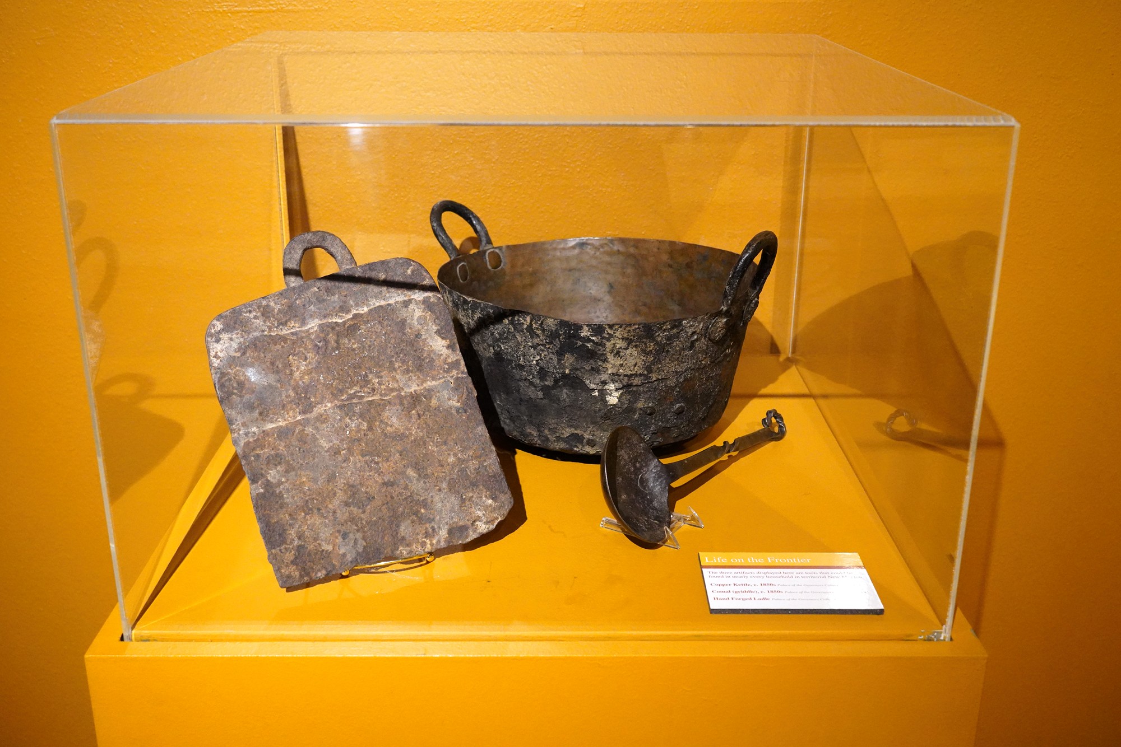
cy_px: 374
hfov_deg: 49.5
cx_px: 560
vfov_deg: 34.2
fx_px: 1215
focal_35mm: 39
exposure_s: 1/100
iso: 10000
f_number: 5.6
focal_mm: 39
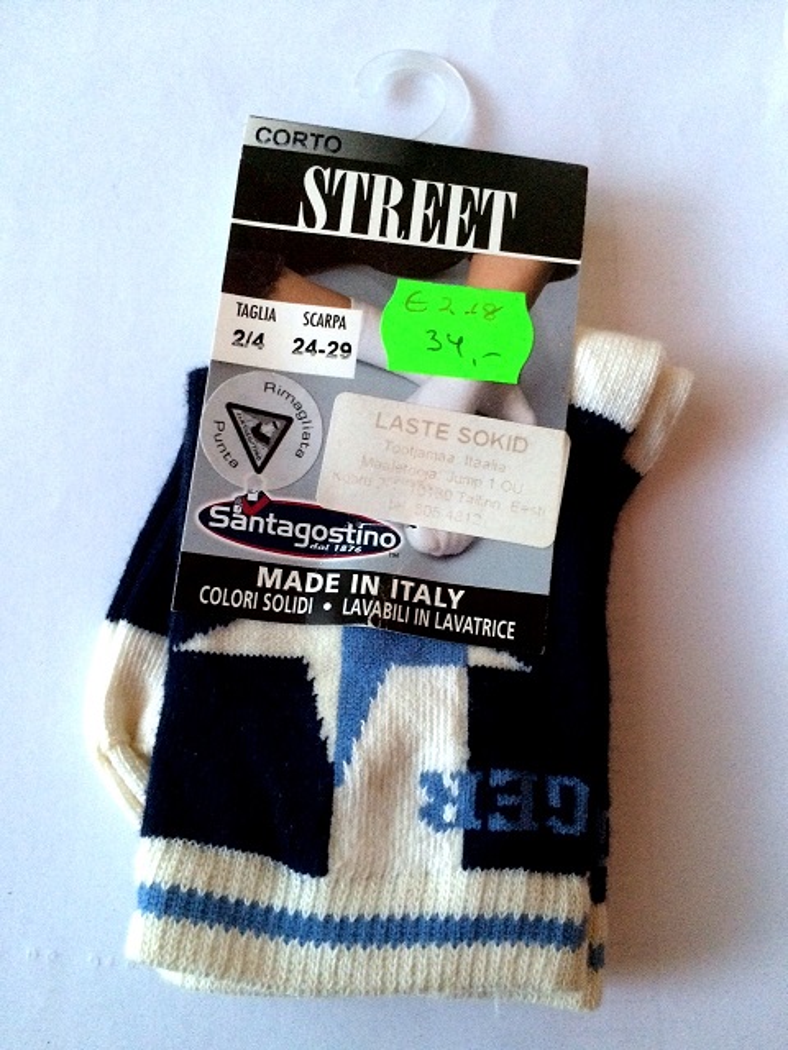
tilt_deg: -83.0
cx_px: 394
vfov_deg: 61.7
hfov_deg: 48.2
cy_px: 525
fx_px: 880
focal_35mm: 29
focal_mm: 4.15
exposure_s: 1/15
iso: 320
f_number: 2.2
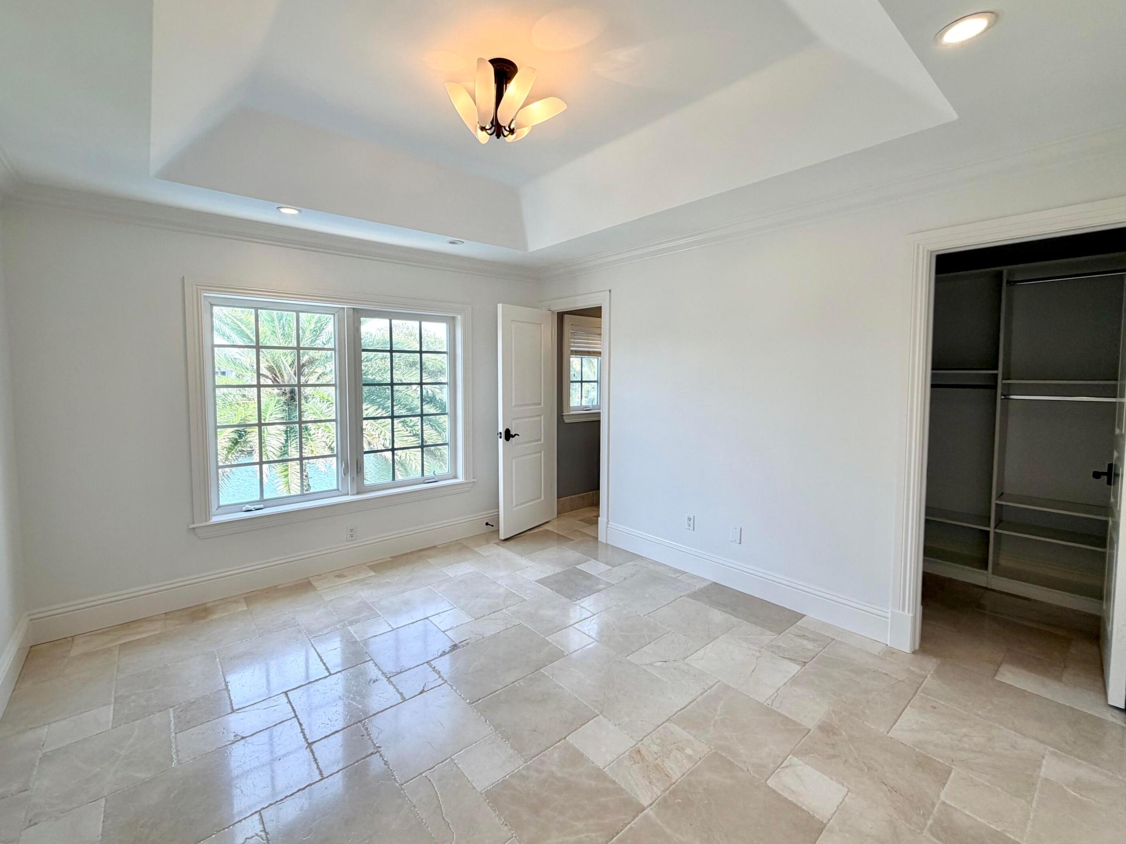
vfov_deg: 81.7
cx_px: 538
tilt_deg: -3.7
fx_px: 488
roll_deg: +0.7
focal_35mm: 15
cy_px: 401
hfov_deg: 98.1
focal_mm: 2.22
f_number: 2.2
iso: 50
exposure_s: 1/120
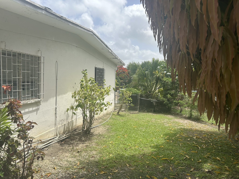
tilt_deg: -3.4
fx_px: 180
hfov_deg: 67.3
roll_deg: -1.4
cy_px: 90
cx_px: 120
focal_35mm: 26
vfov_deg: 53.1
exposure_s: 1/2994
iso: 50
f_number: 1.5
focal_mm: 5.7
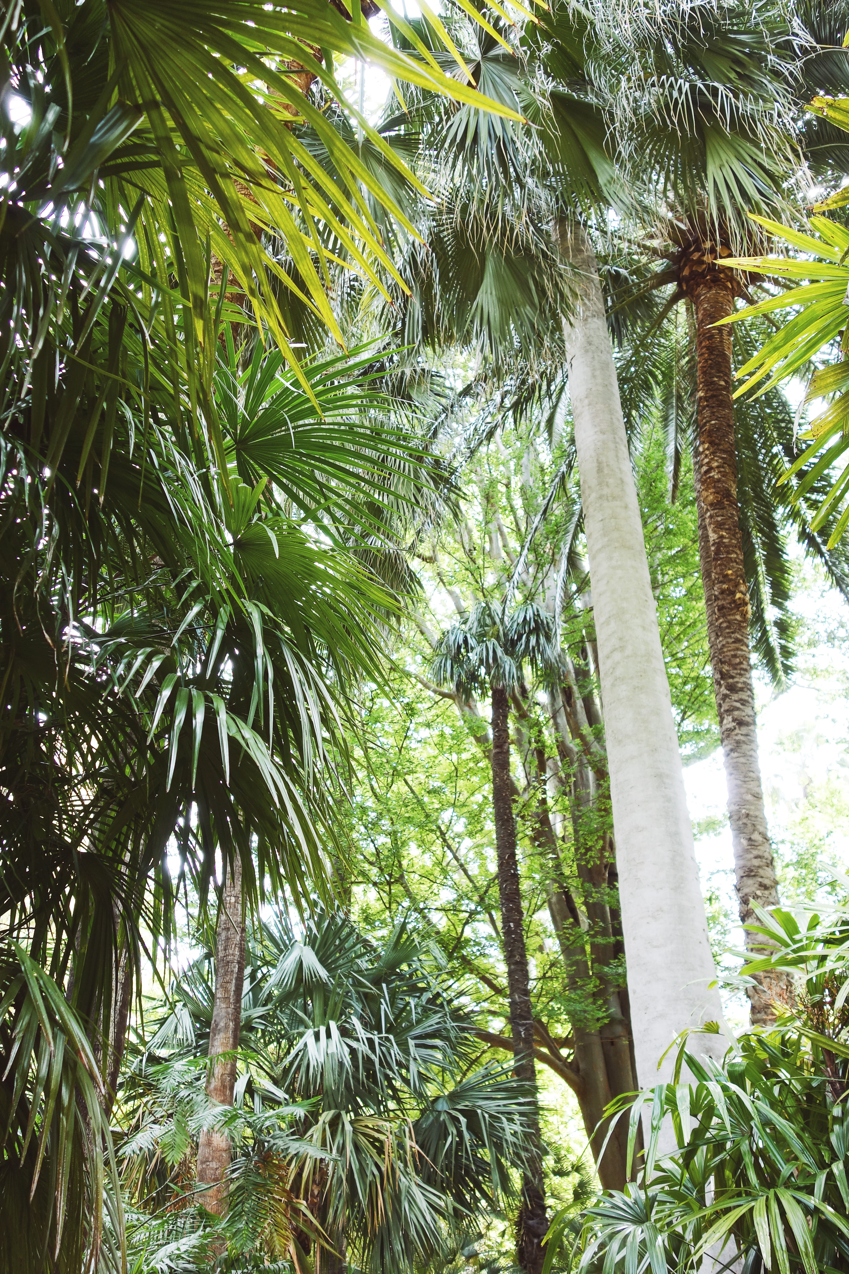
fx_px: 990
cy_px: 637
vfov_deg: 65.5
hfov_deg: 46.4
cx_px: 424
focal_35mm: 28
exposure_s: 1/100
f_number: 2.8
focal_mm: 10.4
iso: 125
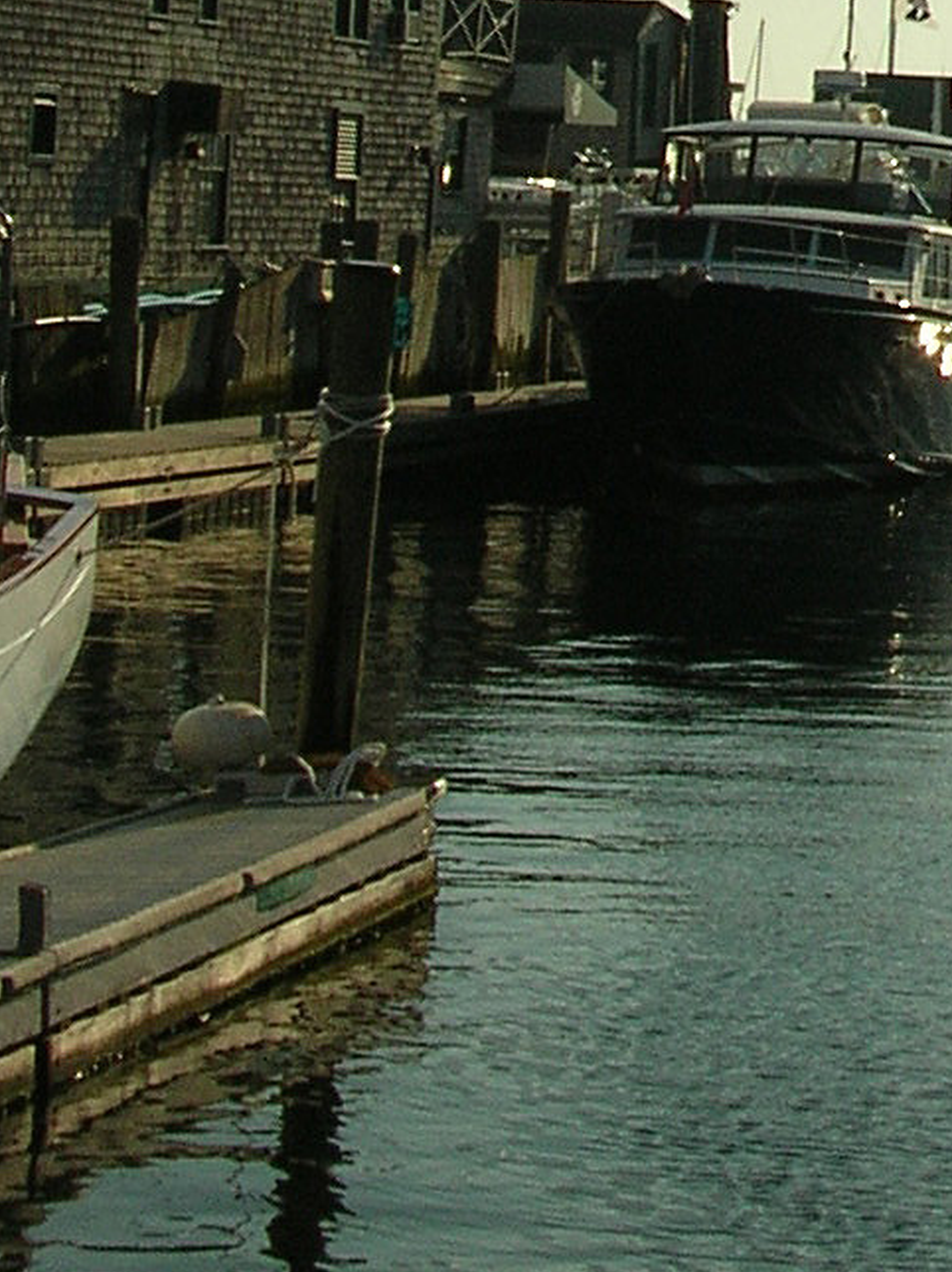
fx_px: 4700
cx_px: 1547
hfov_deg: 11.0
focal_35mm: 128
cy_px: -640
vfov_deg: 14.4
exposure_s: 1/1984
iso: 50
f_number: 3.7
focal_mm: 6
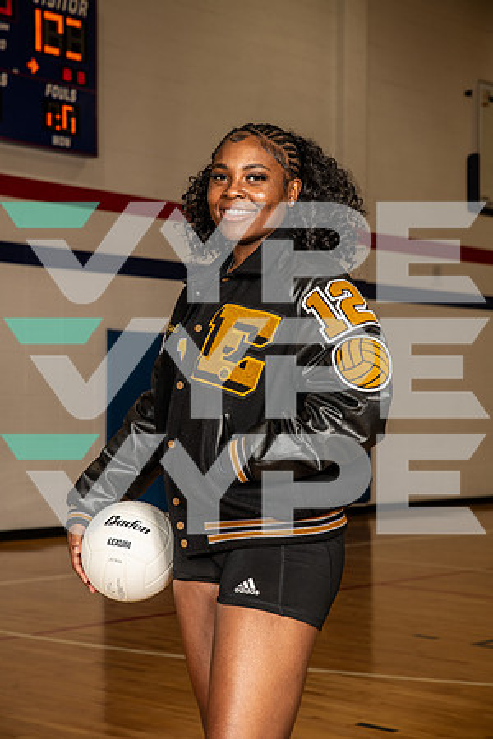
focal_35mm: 70
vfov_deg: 28.8
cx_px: 246
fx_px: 1438
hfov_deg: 19.5
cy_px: 370
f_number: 7.1
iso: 320
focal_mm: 70
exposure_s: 1/250
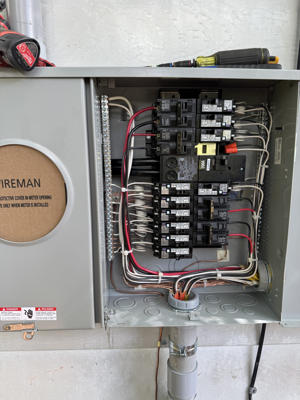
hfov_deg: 56.8
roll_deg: -0.1
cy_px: 200
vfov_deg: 71.6
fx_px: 277
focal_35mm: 24
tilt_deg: -11.5
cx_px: 150
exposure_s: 1/205
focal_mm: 6.76
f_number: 1.78
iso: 64
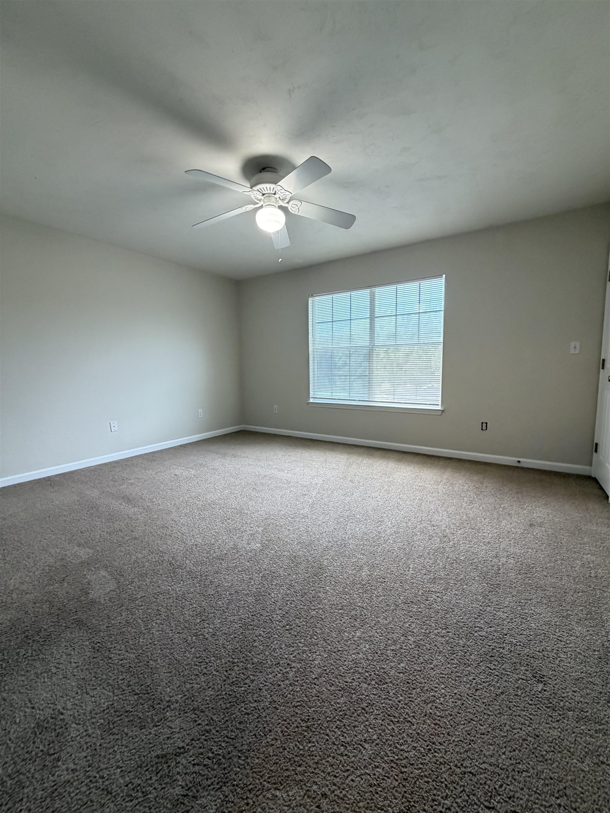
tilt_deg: -5.9
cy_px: 406
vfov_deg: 102.1
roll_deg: +0.7
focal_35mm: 14
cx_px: 305
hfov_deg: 85.7
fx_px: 329
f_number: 2.2
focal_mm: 2.22
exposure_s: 1/60
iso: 320
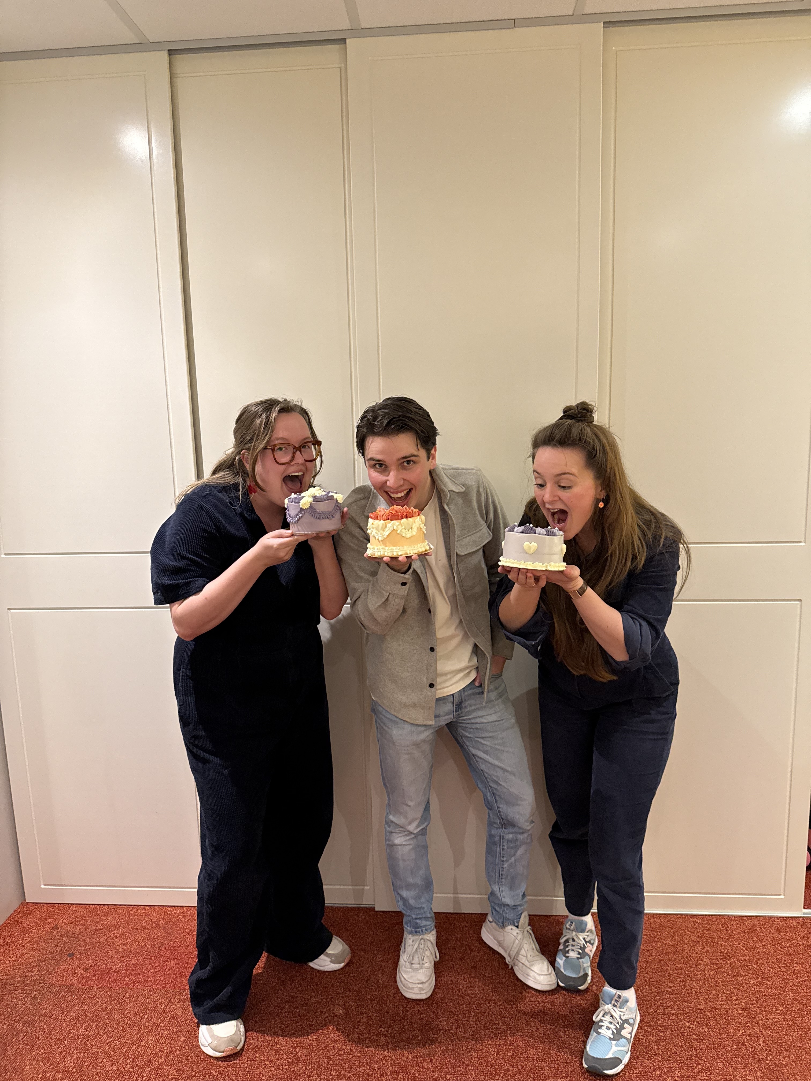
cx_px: 406
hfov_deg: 56.8
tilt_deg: -9.2
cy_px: 540
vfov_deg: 71.6
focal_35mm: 24
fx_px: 750
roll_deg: +0.6
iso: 500
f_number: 1.78
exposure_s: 1/50
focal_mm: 6.76
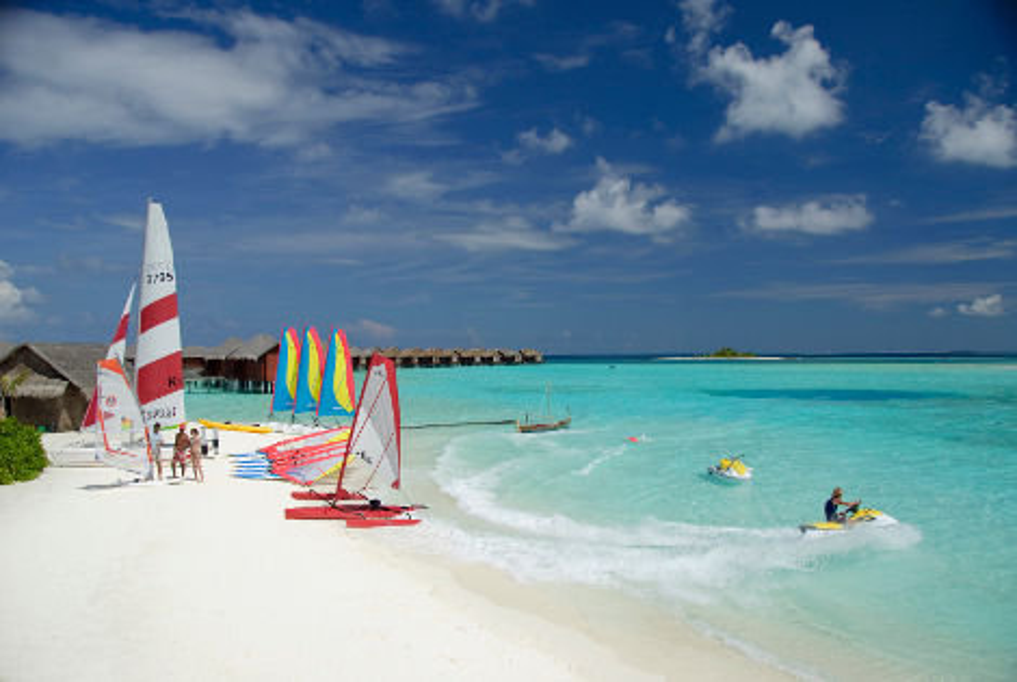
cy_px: 341
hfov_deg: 67.3
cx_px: 508
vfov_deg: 48.1
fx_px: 764
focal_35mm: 27
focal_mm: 18
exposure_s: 1/640
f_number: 3.5
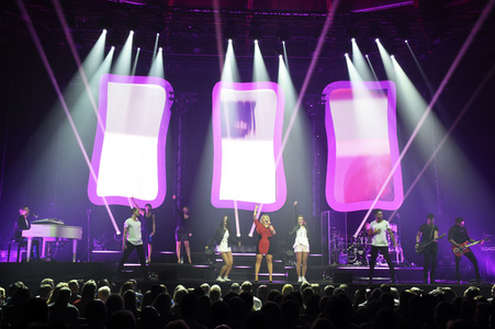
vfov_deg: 36.8
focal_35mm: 36
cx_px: 248
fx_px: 495
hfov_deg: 53.2
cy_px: 164
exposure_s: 1/60
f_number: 5.6
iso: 1600
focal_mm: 24
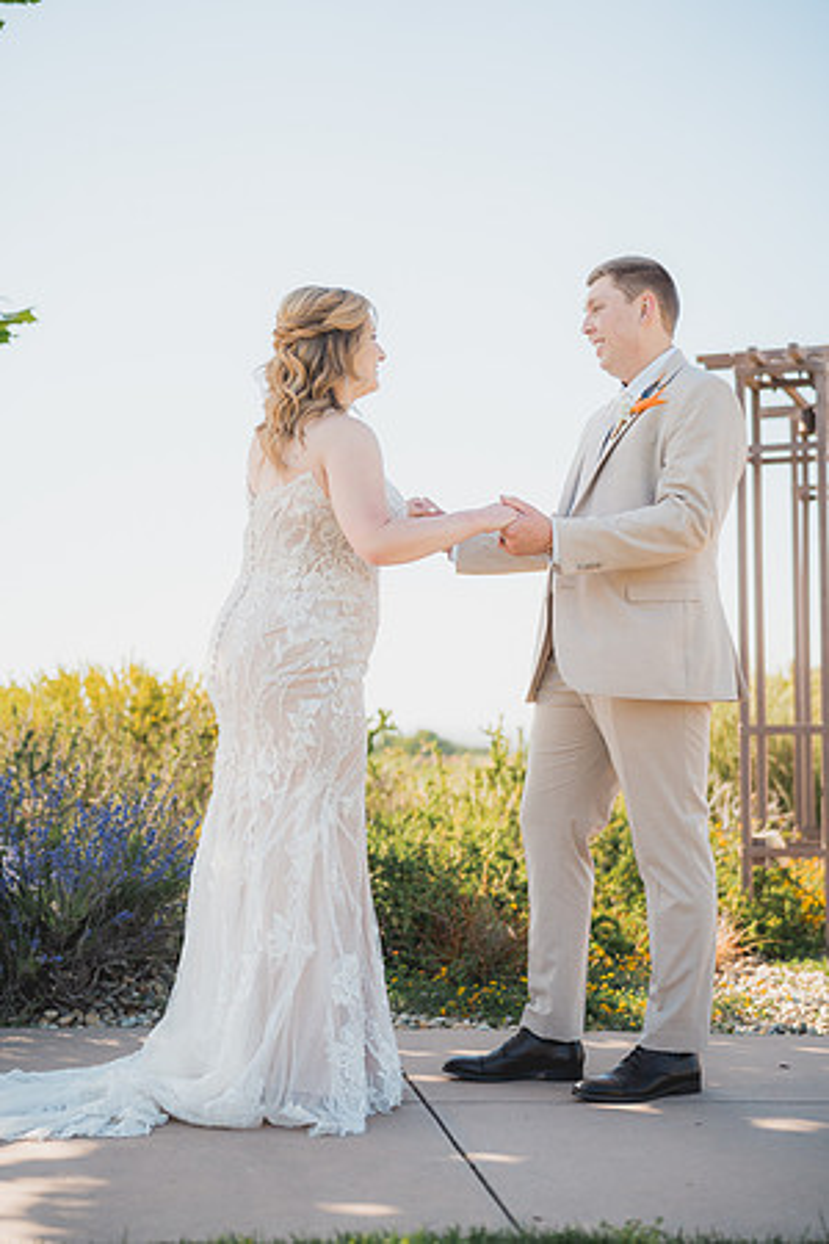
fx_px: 1727
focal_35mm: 50
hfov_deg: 27.0
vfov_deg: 39.6
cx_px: 414
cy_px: 622
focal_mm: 50
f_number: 1.8
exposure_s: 1/2000
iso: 125
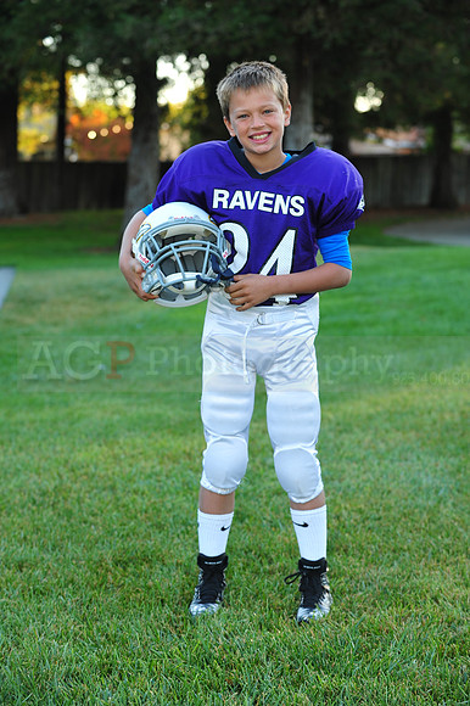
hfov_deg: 16.6
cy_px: 353
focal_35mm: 82
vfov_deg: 24.8
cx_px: 235
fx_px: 1608
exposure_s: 1/60
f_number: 4.5
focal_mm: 82
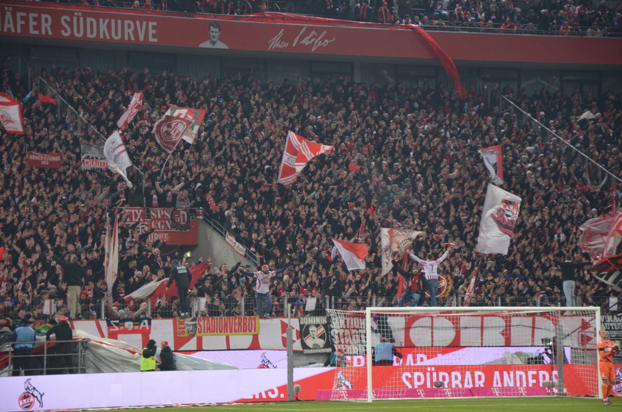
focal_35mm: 158
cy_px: 206
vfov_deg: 8.7
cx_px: 311
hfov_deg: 13.1
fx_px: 2716
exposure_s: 1/125
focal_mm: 105
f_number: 5.6
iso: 1100
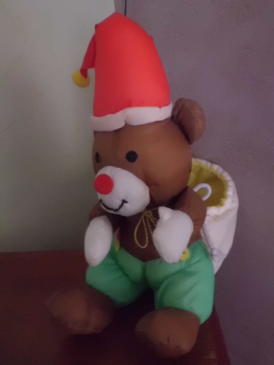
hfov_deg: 53.1
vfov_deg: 67.3
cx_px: 137
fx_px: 274
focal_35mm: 26
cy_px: 182
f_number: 3.2
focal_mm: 4.6
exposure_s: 1/8
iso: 800
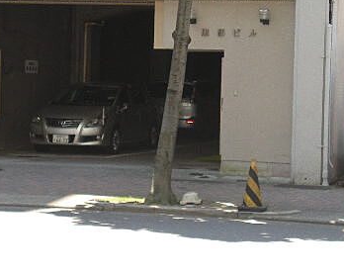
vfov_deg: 11.6
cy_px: 90
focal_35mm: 133
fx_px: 1353
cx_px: 179
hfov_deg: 14.5
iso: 94
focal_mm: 12.3
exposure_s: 1/124
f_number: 4.6
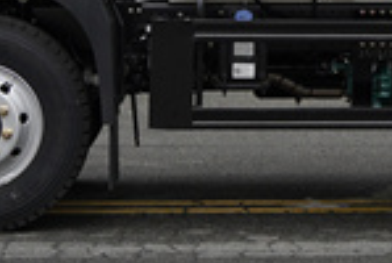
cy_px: -151
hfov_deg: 11.1
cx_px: 439
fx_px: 1986
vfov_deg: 7.4
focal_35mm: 182
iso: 100
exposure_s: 1/500
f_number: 4
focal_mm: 34
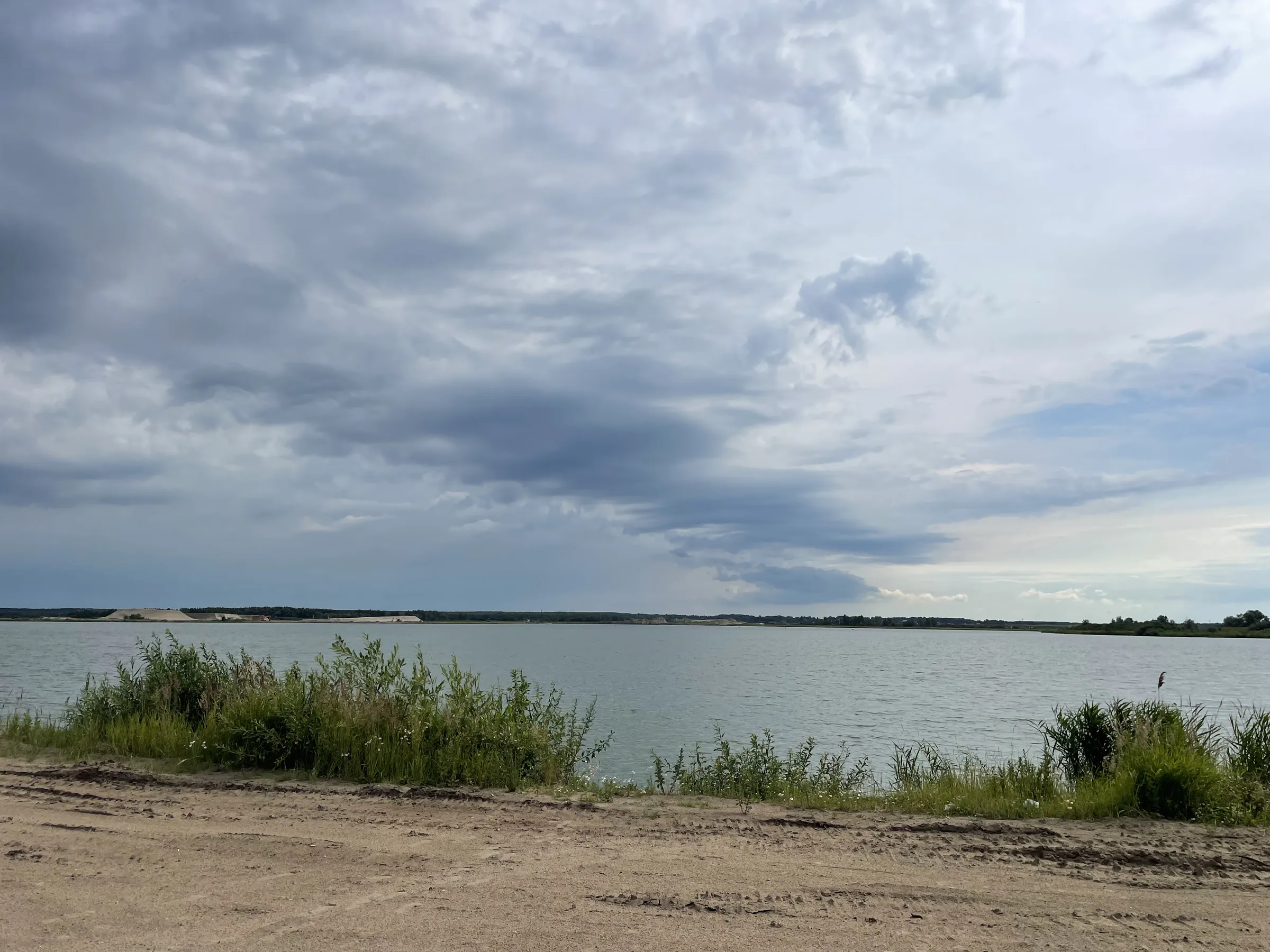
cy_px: 476
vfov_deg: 53.1
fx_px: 954
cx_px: 635
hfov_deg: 67.3
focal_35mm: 26
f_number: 1.6
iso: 32
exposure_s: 1/6897
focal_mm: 4.2
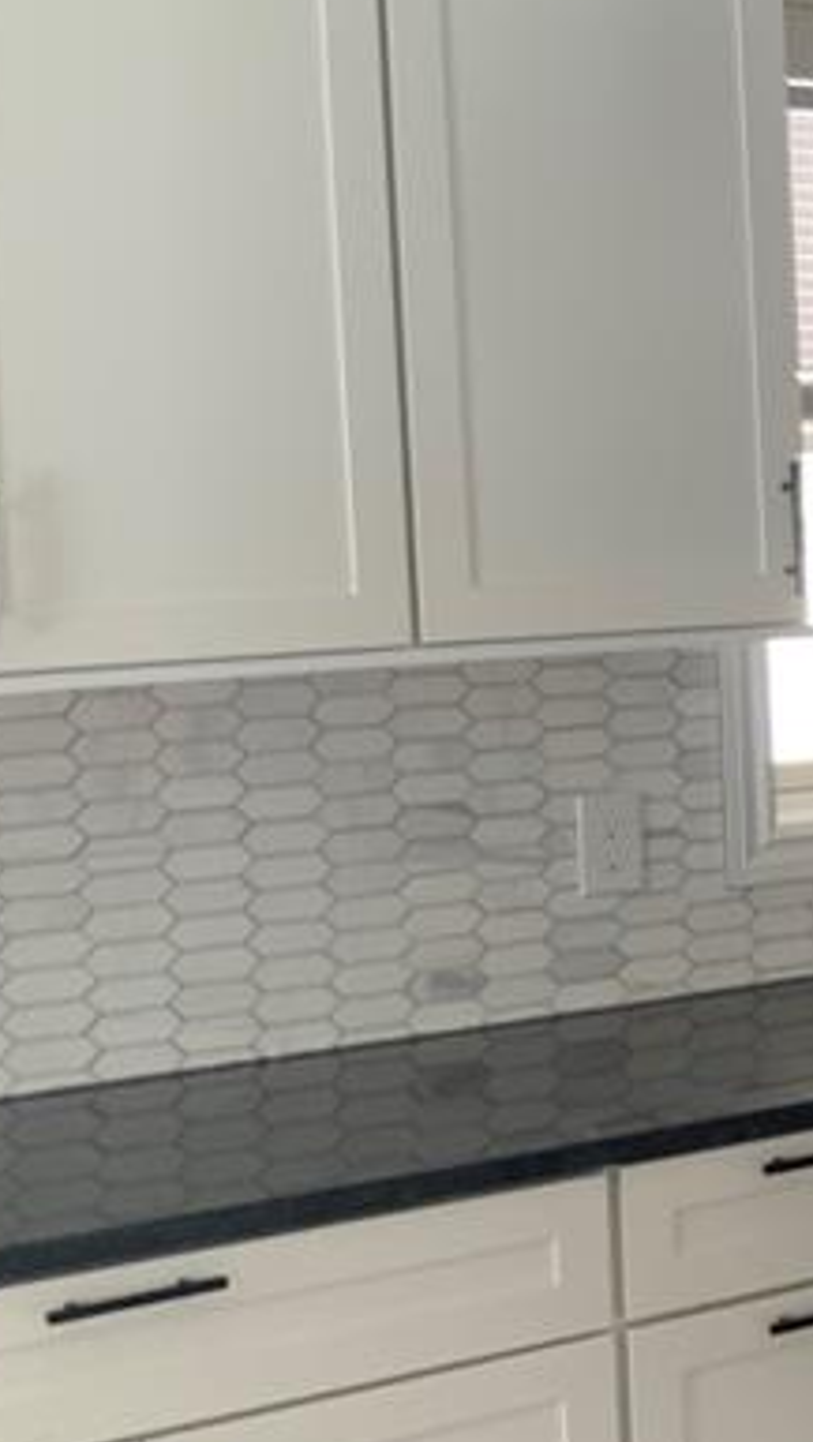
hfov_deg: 12.2
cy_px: 719
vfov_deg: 25.3
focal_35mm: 84
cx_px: 1802
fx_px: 3214
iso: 40
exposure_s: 1/60
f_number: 1.8
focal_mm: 3
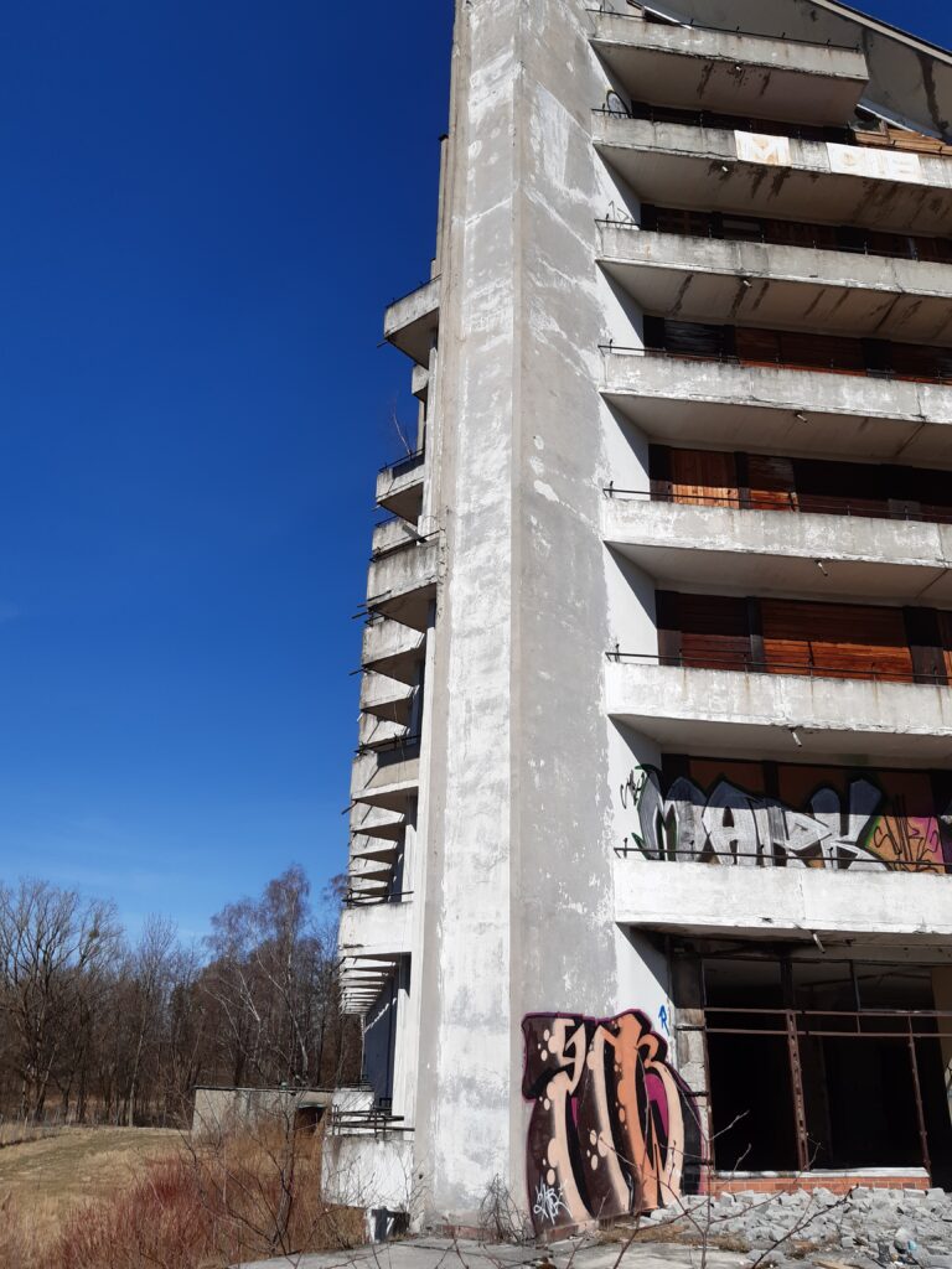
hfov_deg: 53.1
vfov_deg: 67.3
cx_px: 476
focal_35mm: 26
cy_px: 634
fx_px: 953
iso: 40
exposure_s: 1/3597
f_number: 1.7
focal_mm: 3.92
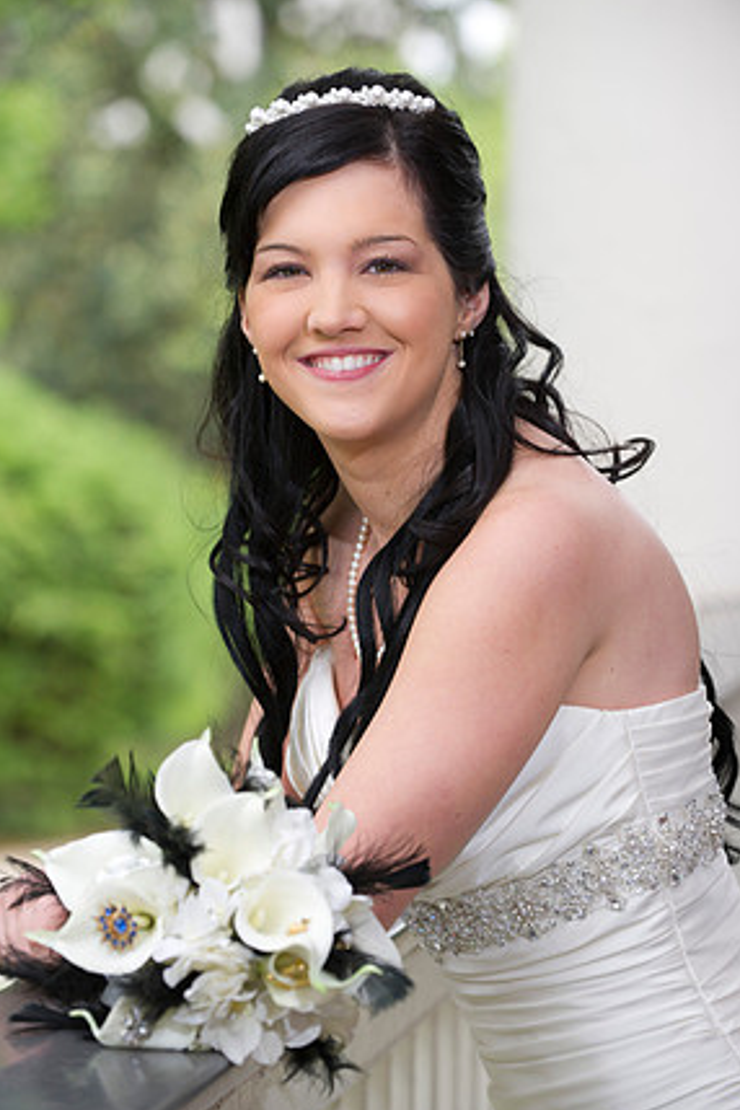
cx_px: 366
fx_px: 4039
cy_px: 567
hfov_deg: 10.5
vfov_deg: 15.6
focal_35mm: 131
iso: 320
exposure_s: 1/125
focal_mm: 125
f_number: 4
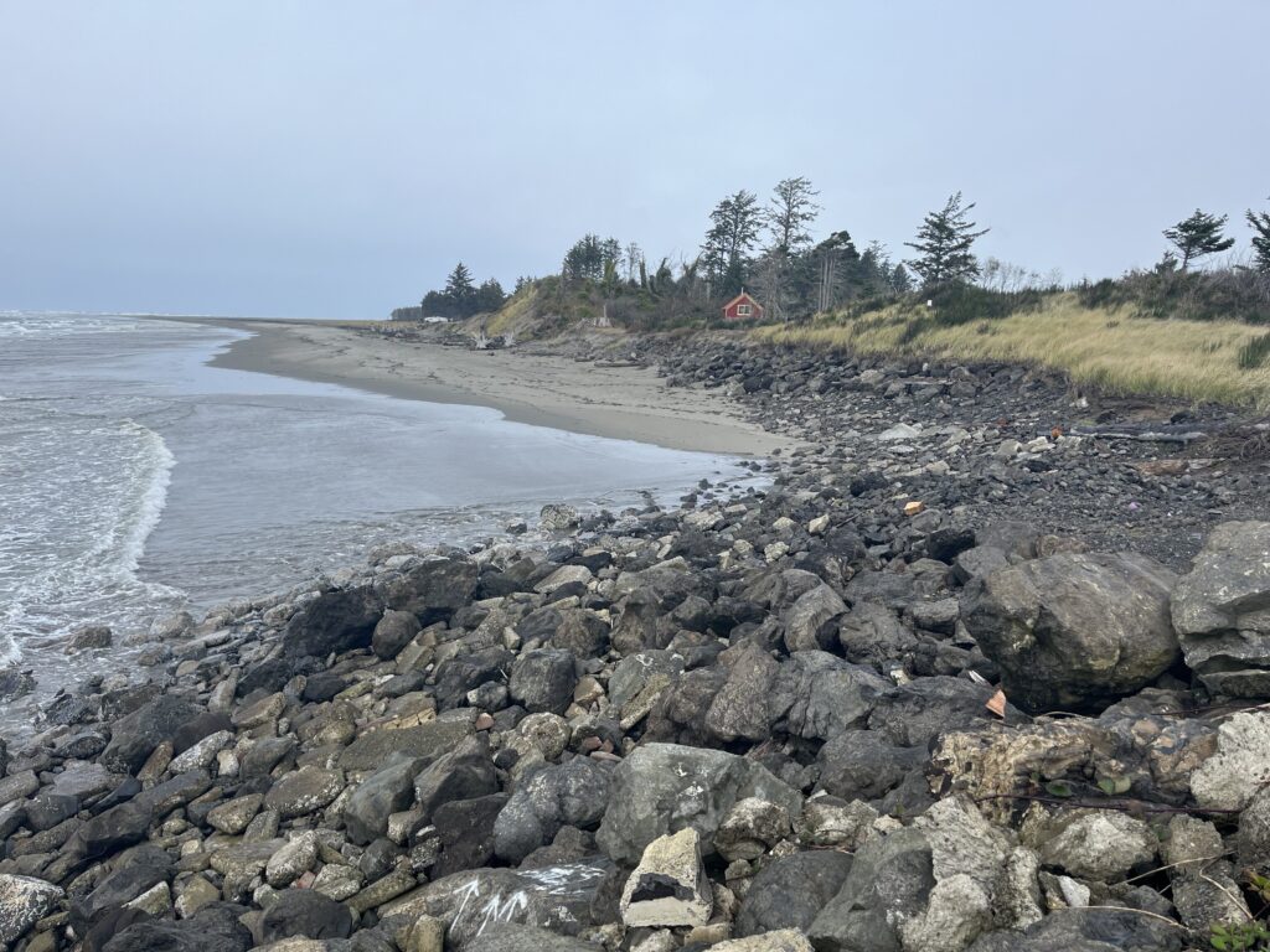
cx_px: 635
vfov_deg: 53.1
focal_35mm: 26
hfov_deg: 67.3
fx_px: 954
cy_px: 476
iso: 50
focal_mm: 5.1
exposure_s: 1/1862
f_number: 1.6
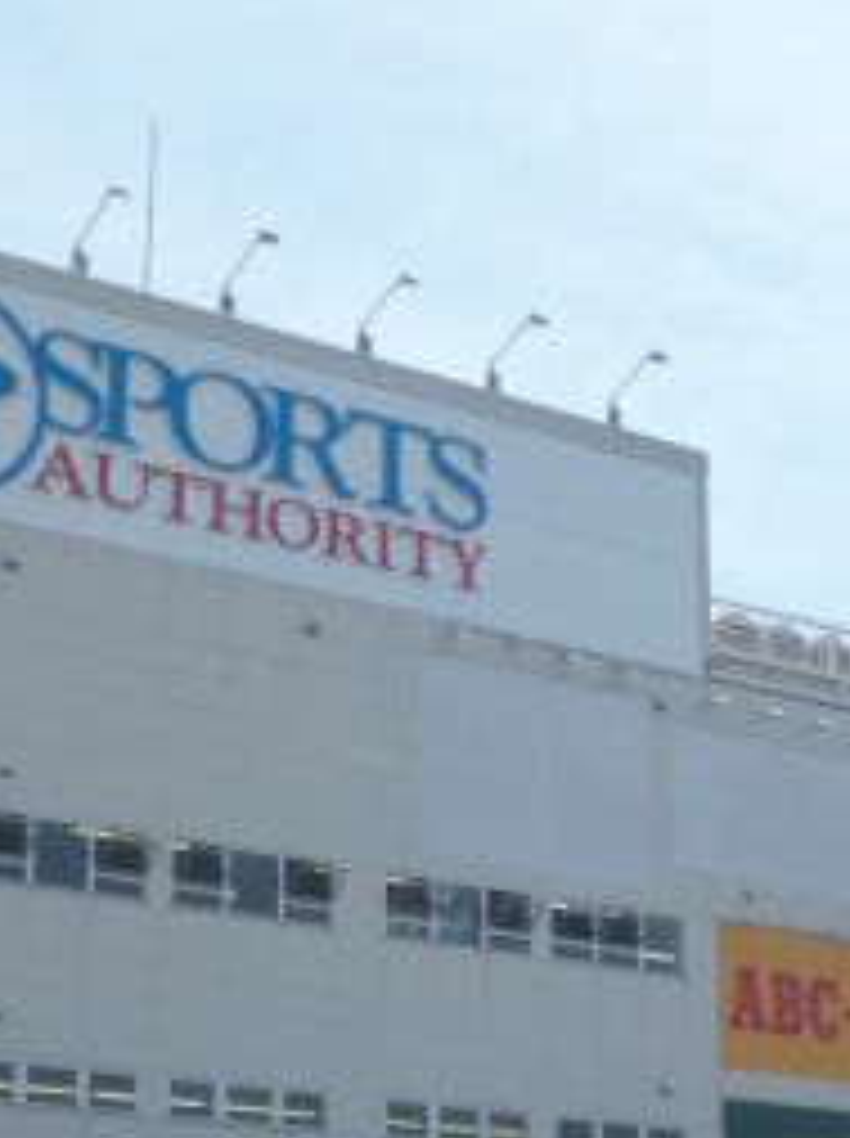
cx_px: 639
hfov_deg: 19.2
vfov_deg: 25.3
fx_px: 2495
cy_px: 909
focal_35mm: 76
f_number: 9
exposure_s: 1/125
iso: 100
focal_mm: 4.3
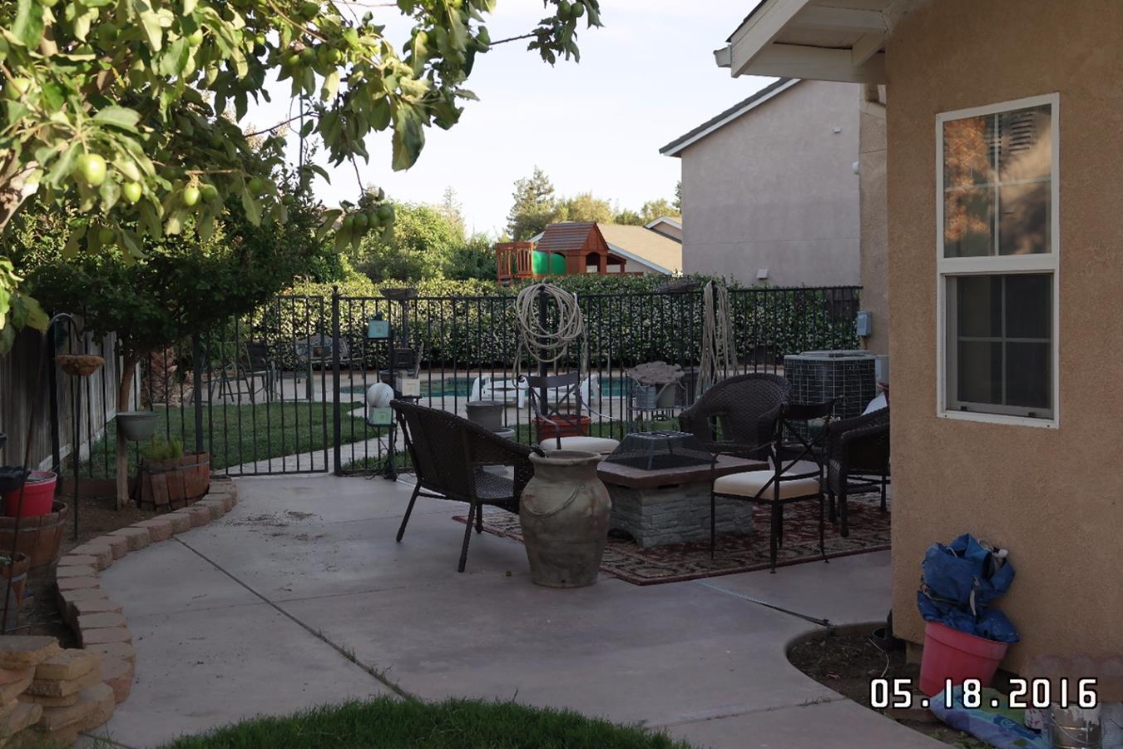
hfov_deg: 48.5
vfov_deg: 33.4
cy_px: 370
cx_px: 563
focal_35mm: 40
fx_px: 1248
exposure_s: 1/160
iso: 100
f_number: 5
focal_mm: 24
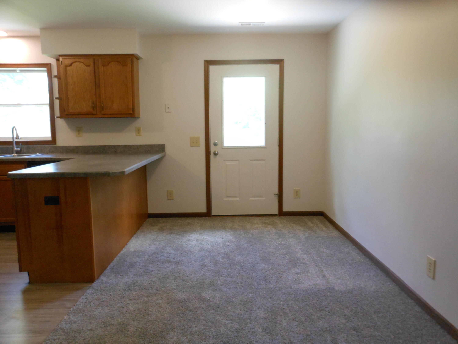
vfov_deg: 49.7
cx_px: 229
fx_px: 370
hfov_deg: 63.4
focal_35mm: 28
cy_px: 172
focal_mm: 5
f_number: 3.7
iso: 400
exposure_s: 1/30
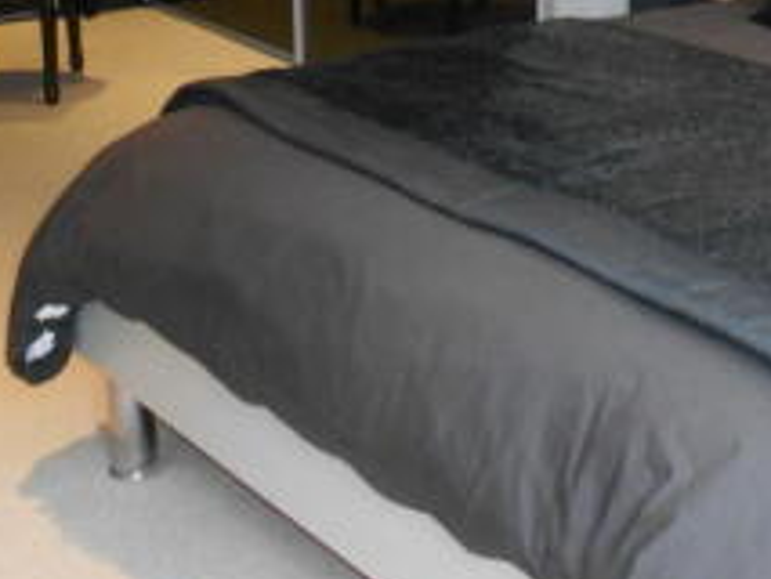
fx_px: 1582
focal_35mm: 71
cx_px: 682
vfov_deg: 19.9
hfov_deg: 26.5
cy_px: -52
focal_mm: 4.6
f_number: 3.2
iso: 320
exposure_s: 1/25
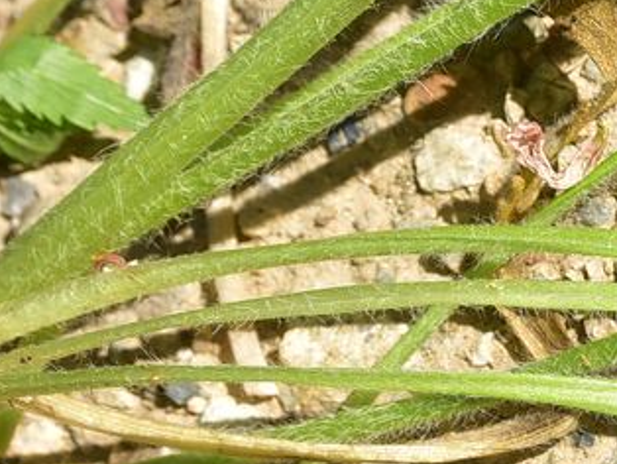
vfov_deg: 7.5
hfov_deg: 9.3
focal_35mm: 199
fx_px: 3550
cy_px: 304
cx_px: 1206
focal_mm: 50
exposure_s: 1/250
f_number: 11
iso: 160
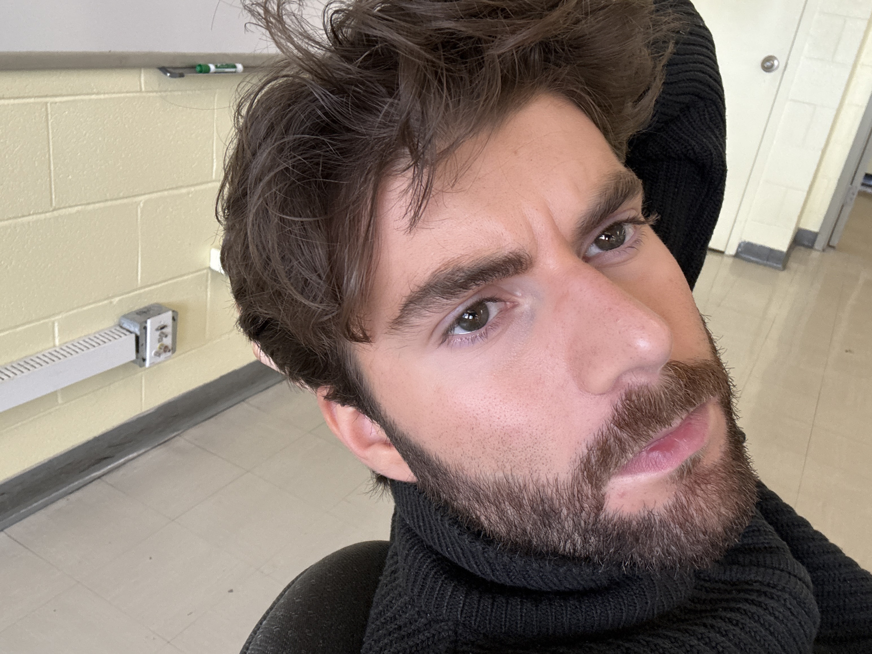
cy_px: 327
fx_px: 756
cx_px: 436
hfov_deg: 60.0
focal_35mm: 30
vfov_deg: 46.8
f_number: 1.9
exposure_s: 1/63
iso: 80
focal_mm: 2.69
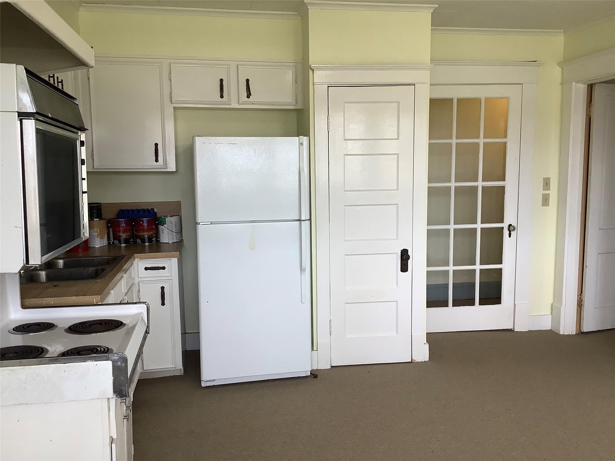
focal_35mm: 31
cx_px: 308
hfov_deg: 58.4
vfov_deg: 45.4
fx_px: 551
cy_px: 230
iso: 80
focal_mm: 3.3
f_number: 2.4
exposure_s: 1/120
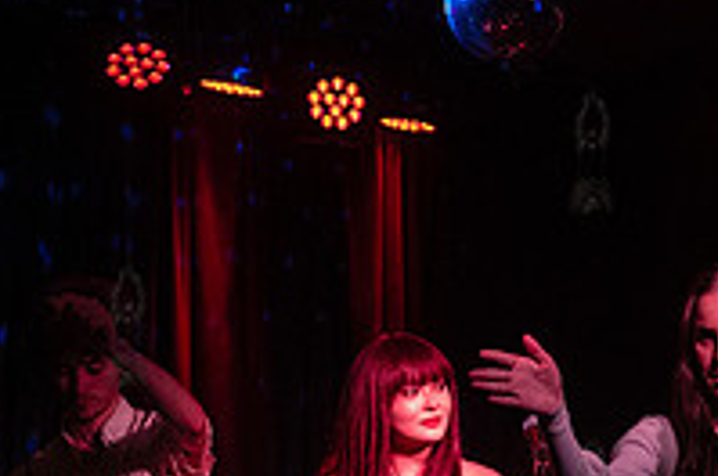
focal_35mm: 70
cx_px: 588
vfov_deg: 18.8
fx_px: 1394
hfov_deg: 28.2
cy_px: 498
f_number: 2.8
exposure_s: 1/400
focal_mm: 24
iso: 8000
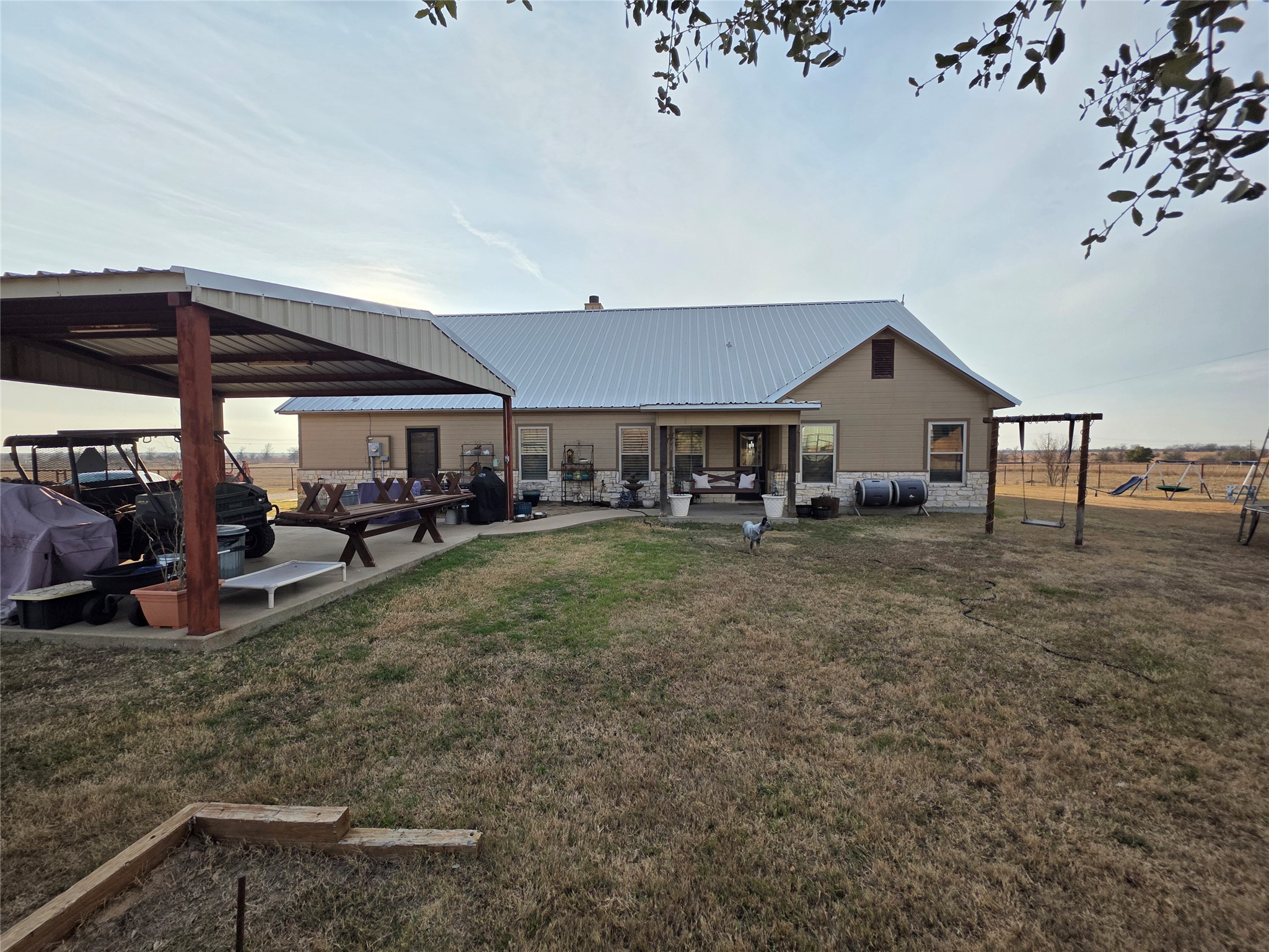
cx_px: 634
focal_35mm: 13
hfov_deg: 106.2
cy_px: 476
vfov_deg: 89.9
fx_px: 477
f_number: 1.9
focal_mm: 2.2
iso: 40
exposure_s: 1/1588
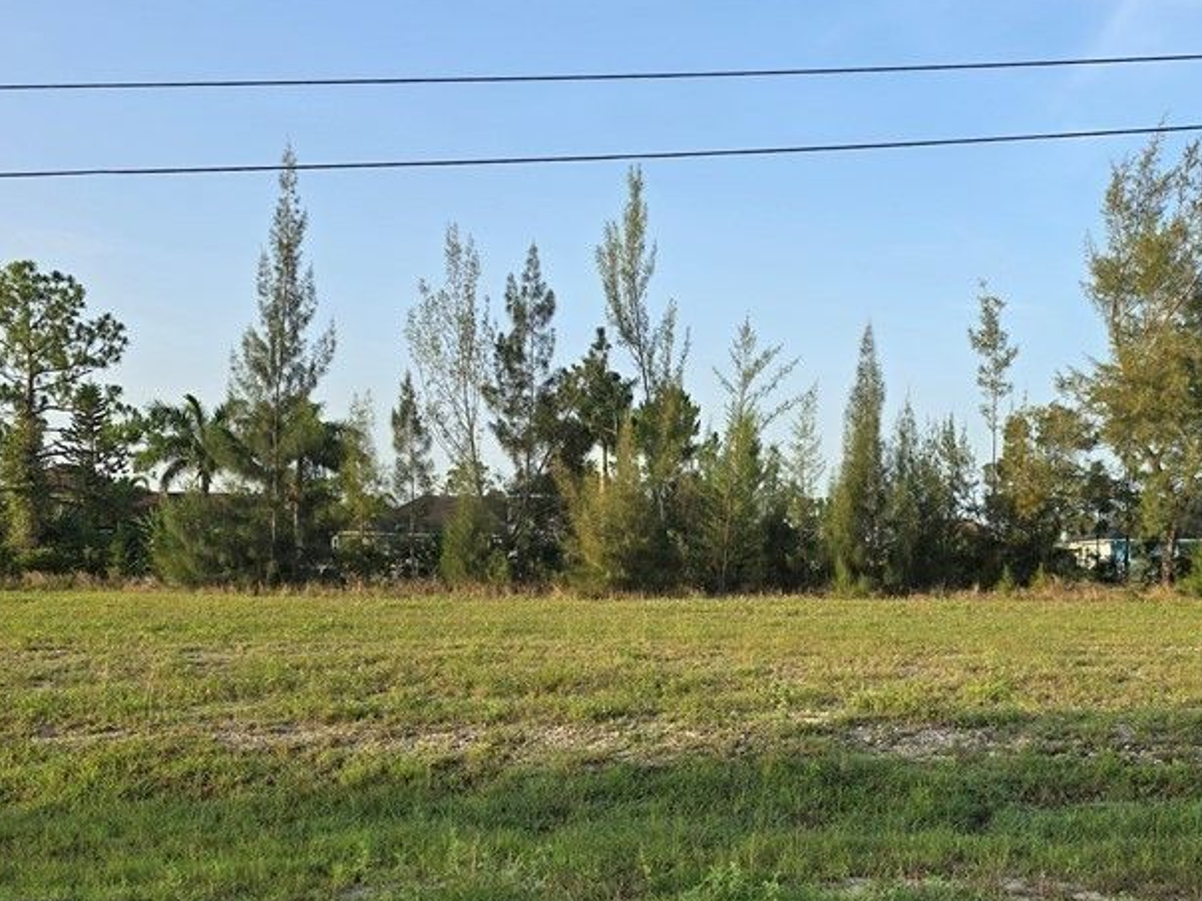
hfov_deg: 47.3
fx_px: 1354
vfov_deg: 36.3
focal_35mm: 39
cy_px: 625
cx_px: 776
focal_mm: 6.3
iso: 12
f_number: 1.7
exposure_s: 1/290
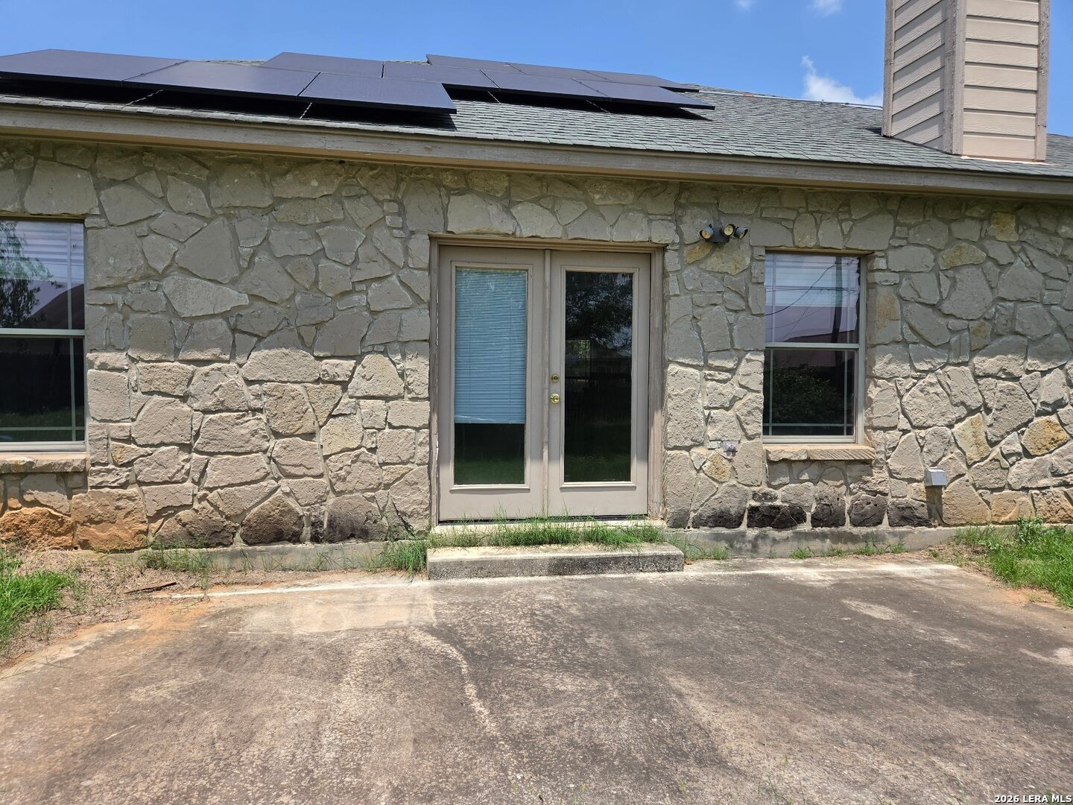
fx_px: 713
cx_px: 536
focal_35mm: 23
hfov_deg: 73.9
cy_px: 402
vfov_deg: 58.9
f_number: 1.8
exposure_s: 1/3956
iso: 80
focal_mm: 5.4
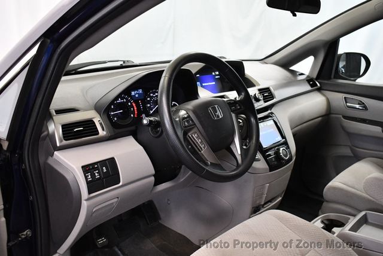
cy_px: 128
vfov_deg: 36.9
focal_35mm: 36
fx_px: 383
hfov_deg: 53.1
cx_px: 192
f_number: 3.5
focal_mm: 18
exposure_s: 1/125
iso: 2800
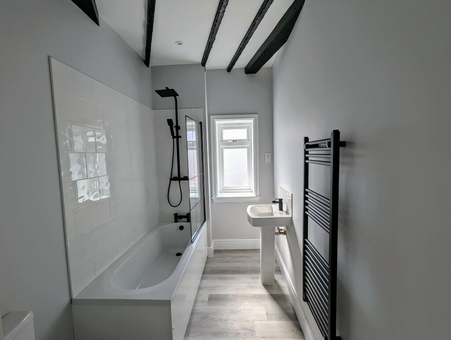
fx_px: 209
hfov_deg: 94.4
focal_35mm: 16
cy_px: 170
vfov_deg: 78.2
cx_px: 226
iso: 52
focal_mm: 2.35
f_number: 2.2
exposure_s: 1/341
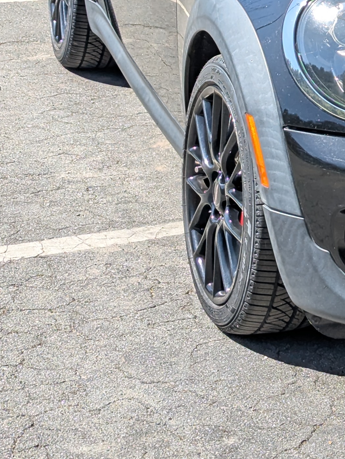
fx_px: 1856
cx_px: 478
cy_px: 37
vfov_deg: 13.9
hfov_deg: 10.3
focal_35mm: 140
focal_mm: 6.81
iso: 43
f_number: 1.85
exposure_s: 1/1085
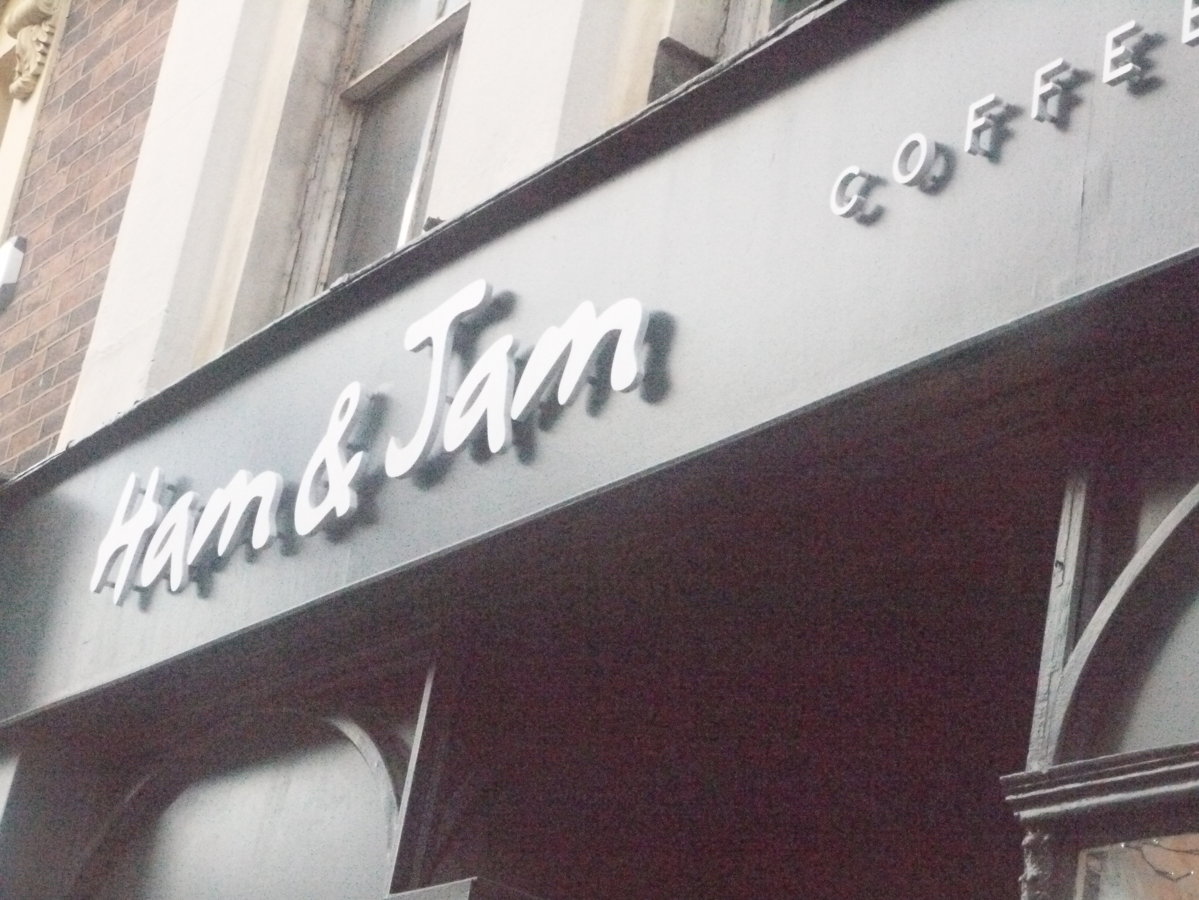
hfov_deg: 23.3
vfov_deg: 17.6
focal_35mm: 84
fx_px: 2910
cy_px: 450
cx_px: 600
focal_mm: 42
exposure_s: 1/320
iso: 6400
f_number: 16
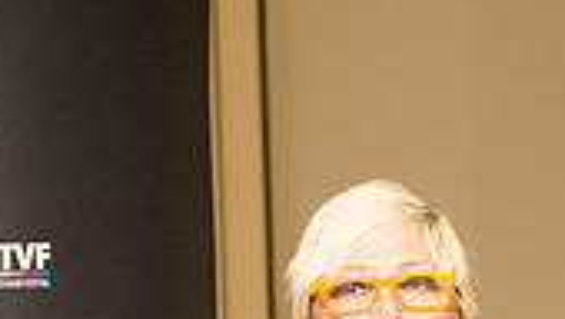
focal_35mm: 222
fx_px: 3329
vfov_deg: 5.4
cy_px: 628
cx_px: 369
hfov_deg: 9.7
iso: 2500
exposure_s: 1/125
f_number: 4
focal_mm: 80
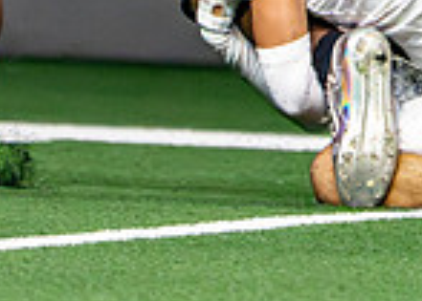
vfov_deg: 0.6
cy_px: -55
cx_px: 516
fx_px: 27062
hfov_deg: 0.9
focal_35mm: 2258
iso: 8000
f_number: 5.6
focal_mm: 352
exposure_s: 1/1000
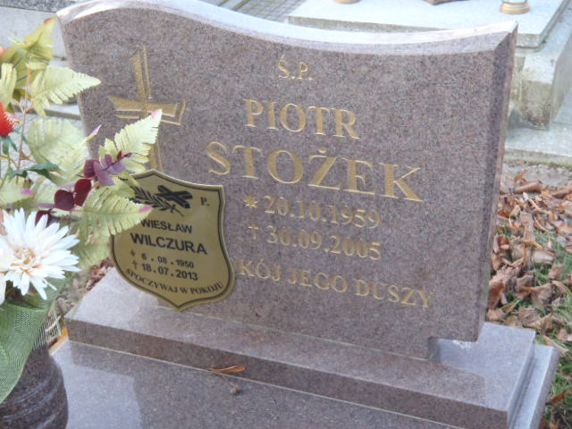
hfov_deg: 33.8
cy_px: 214
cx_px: 286
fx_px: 942
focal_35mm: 57
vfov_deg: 25.7
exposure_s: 1/50
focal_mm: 10.34
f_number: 4.5
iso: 200
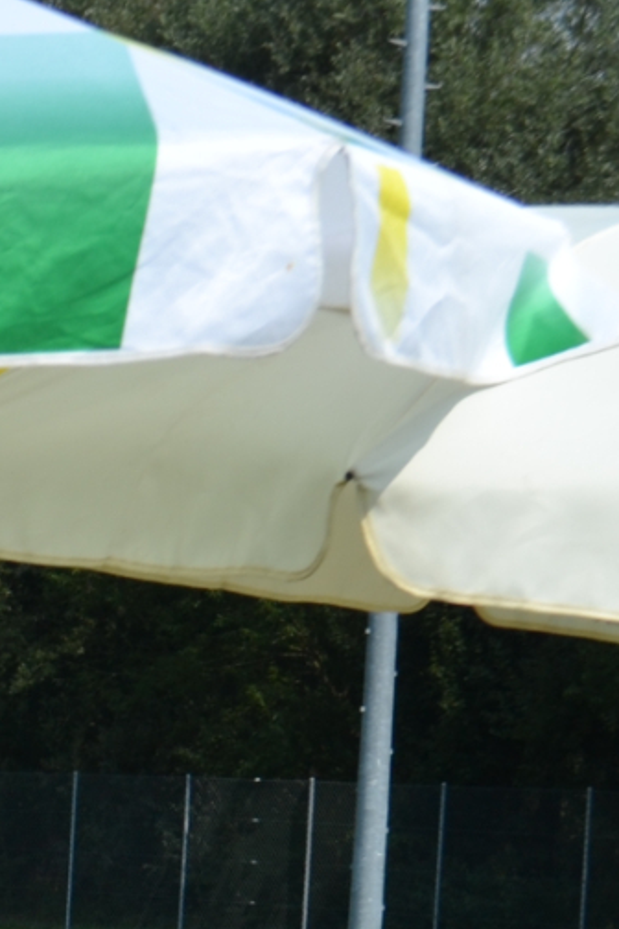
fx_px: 4720
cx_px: -669
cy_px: 1199
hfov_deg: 7.2
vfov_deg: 11.0
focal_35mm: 183
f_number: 8
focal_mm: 30
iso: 100
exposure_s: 1/250
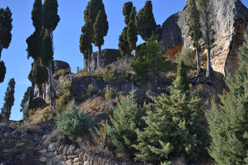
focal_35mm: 52
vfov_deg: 25.7
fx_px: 362
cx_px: 124
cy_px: 82
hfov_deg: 37.9
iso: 100
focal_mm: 35
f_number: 3.2
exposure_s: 1/1250
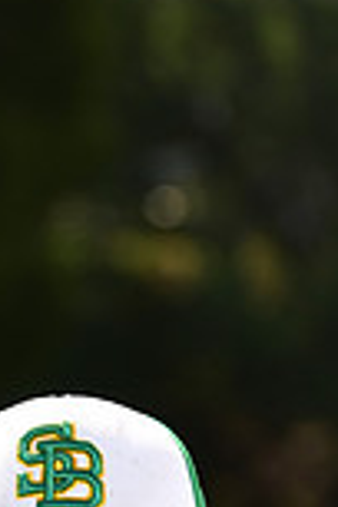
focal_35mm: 570
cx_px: 65
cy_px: 911
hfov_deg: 2.4
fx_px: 8027
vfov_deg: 3.6
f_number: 6.3
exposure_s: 1/250
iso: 100
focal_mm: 150
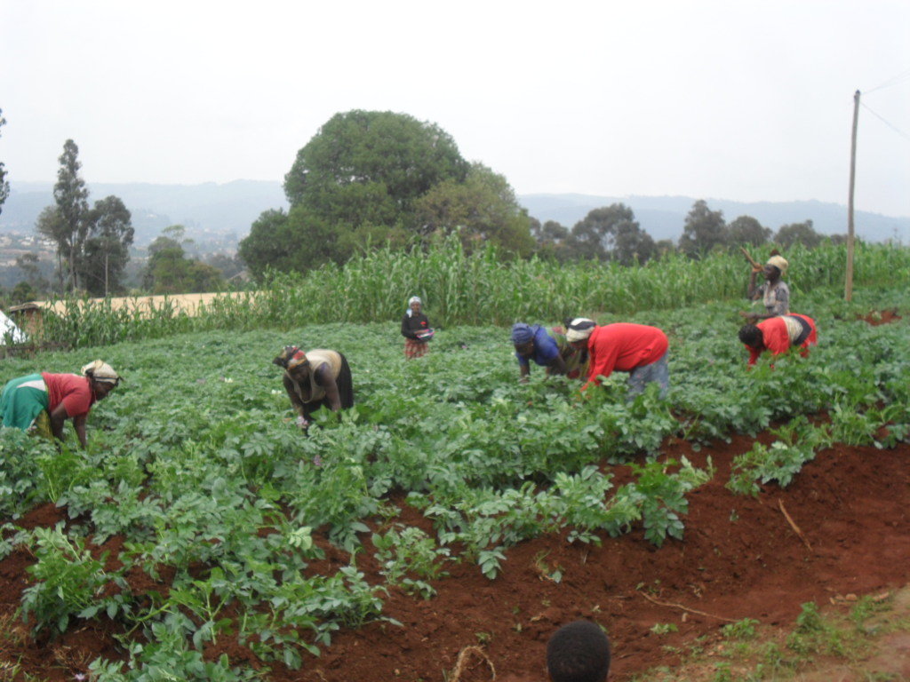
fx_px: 1104
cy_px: 341
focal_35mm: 42
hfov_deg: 44.8
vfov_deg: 34.3
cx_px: 455
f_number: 3.6
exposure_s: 1/500
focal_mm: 7.5
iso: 100
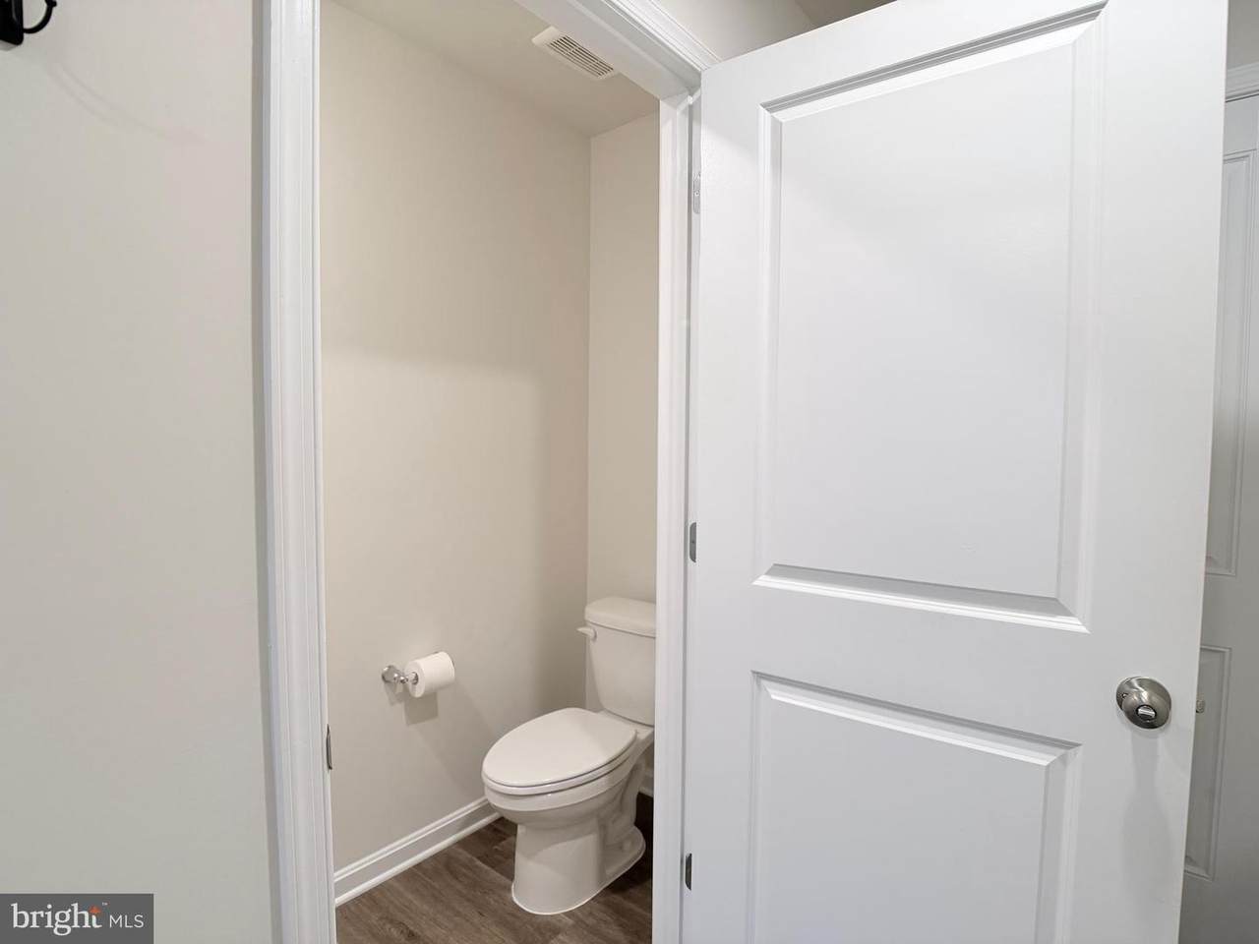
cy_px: 472
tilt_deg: -3.1
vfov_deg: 56.8
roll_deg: +0.1
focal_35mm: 24
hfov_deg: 71.6
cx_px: 630
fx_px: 873
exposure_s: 1/120
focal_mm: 6.76
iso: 160
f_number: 1.78
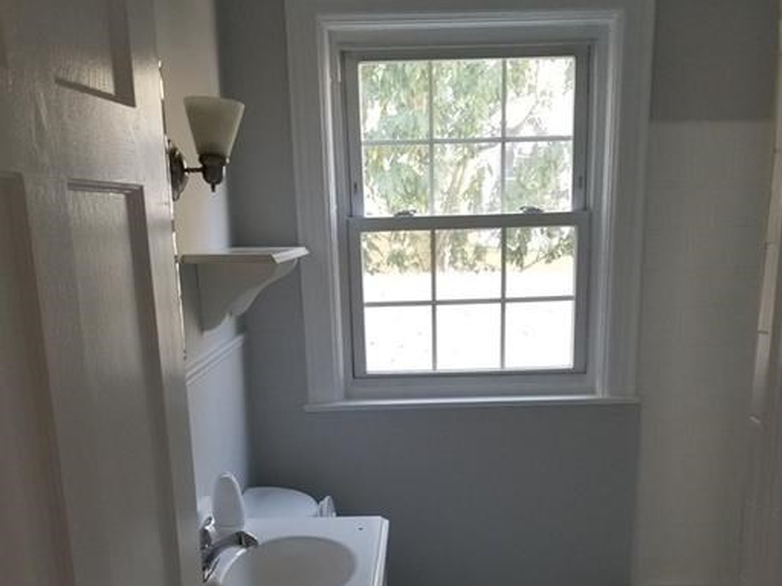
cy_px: 484
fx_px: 881
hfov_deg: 47.8
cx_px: 415
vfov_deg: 35.4
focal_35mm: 39
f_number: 1.7
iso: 100
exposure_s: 1/50
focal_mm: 4.25
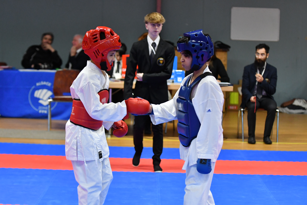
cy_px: 102
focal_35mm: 105
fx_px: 895
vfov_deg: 13.0
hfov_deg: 19.5
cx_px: 154
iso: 3200
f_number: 2.8
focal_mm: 70
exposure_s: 1/1000
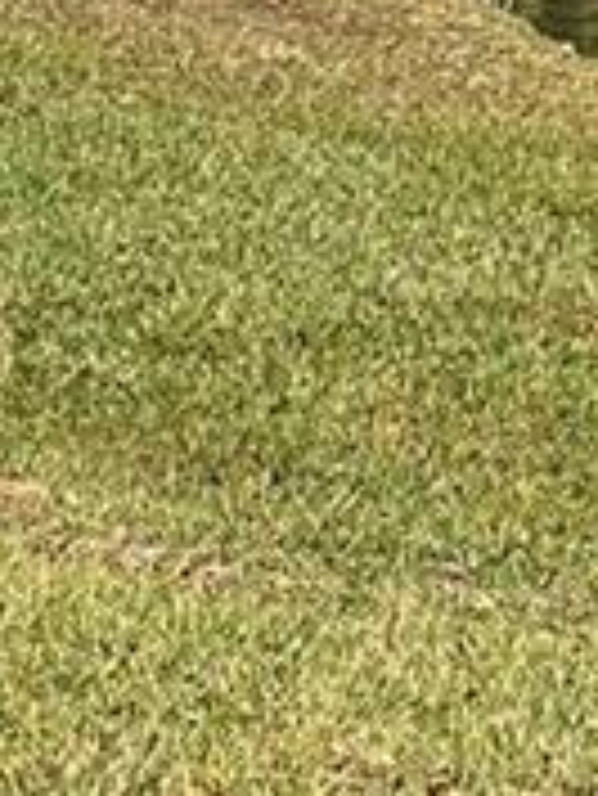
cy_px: -1102
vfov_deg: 3.7
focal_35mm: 521
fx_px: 11986
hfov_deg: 2.8
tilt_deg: +0.6
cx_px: 1079
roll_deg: -2.1
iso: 32
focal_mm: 9
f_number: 2.8
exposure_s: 1/567
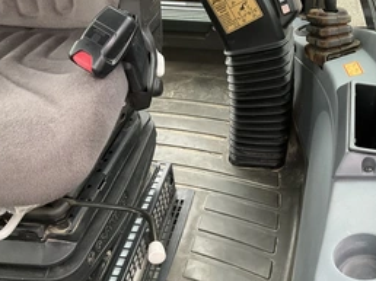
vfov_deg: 31.9
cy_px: 181
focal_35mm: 45
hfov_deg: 41.2
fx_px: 488
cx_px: 270
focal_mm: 3
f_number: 1.8
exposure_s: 1/122
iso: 50
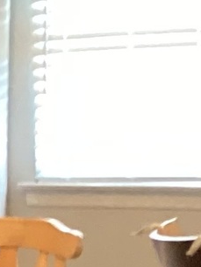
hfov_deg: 5.8
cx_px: -477
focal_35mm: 234
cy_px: 272
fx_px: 1810
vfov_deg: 8.4
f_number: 2.4
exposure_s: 1/30
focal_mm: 3.3
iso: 320
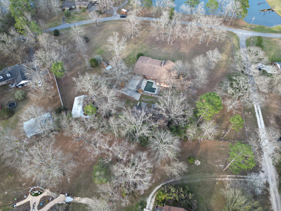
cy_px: 106
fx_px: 195
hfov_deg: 71.6
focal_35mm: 24
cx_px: 140
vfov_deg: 56.8
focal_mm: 6.72
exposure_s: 1/250
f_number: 1.7
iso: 100
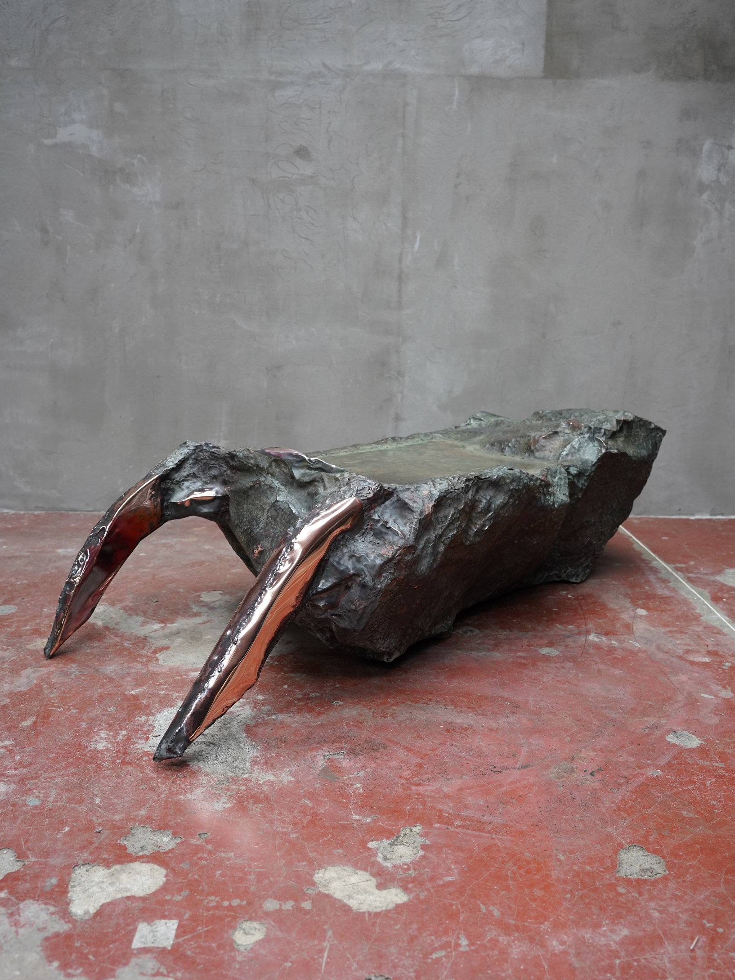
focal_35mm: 32
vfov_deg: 56.8
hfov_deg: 44.2
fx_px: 906
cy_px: 487
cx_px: 364
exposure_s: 1/160
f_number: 4
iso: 1600
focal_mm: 29
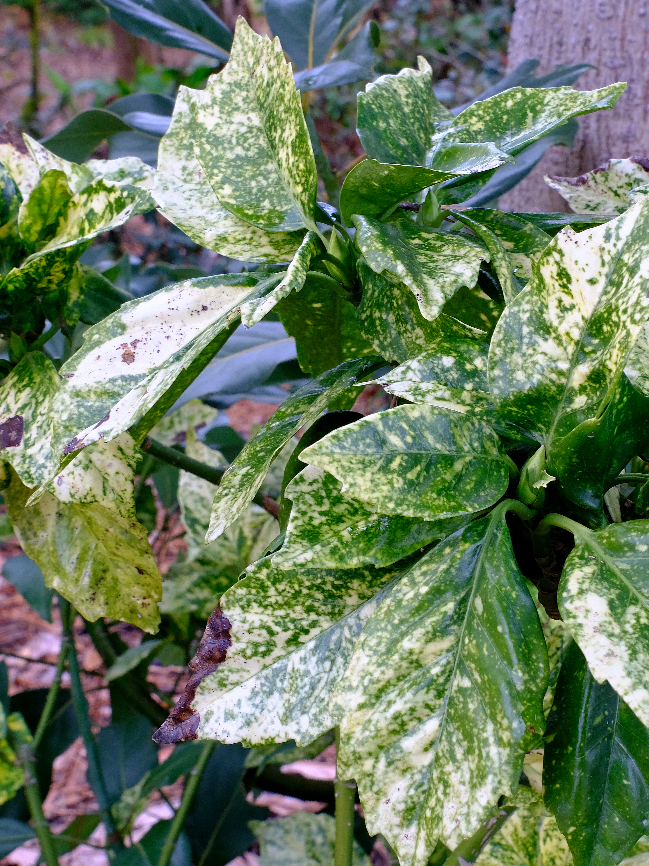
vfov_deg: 25.7
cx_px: 489
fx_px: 1900
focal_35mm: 76
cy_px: 428
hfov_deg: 19.2
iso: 800
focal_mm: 34.5
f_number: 16
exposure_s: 1/6
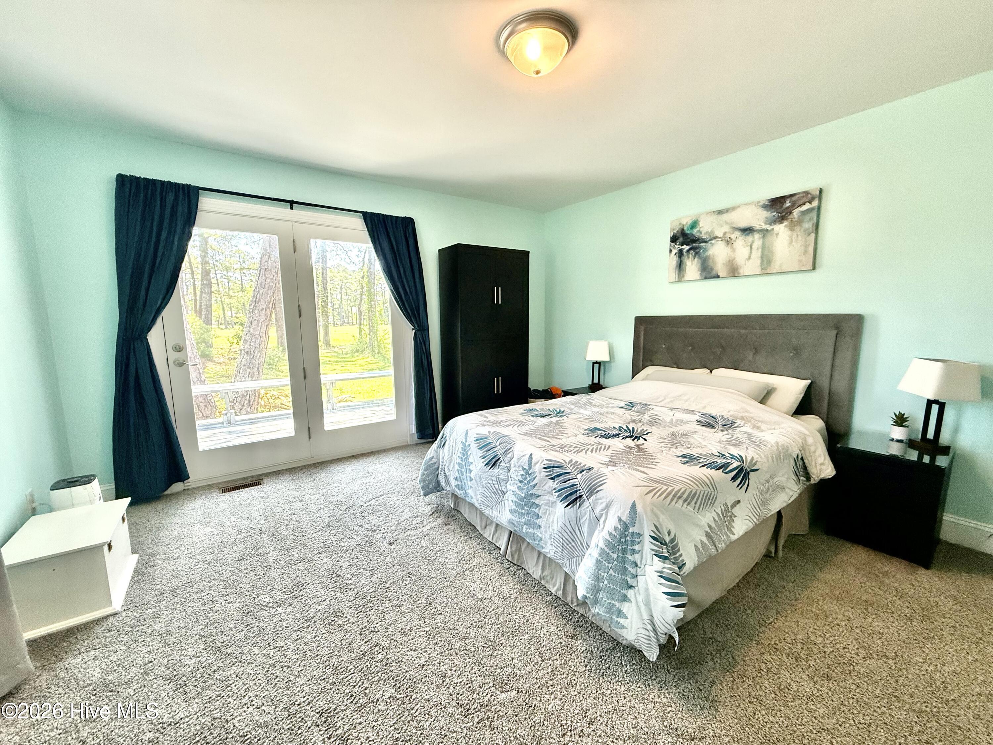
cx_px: 496
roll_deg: +0.4
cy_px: 372
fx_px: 402
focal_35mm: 14
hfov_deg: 102.1
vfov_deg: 85.7
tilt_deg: -6.8
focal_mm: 2.22
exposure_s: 1/99
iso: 160
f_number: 2.2
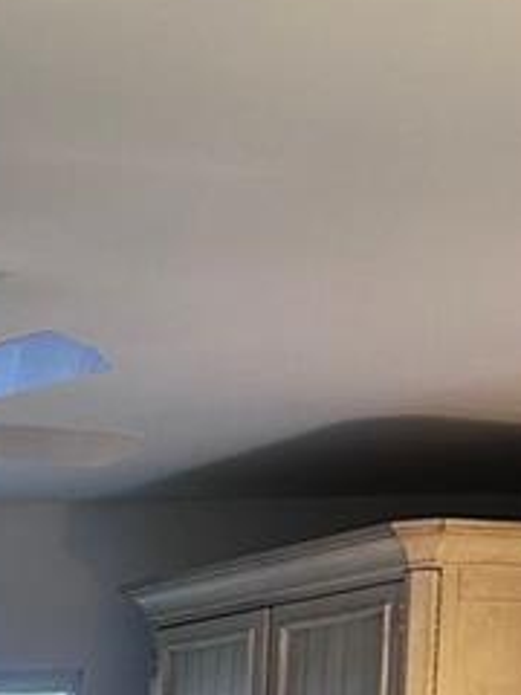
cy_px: 1277
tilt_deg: -9.2
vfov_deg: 14.3
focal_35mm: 120
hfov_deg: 11.8
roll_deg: +0.5
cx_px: -266
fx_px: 2408
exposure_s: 1/60
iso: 160
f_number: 1.78
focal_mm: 6.86
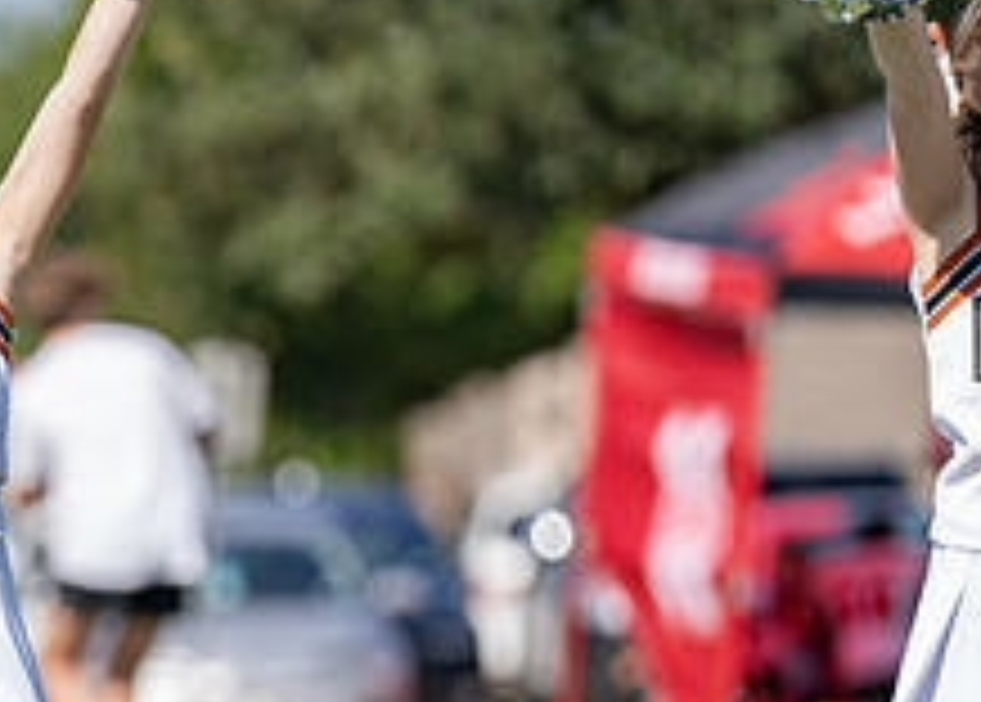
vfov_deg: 3.1
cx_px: -122
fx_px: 12852
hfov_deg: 4.4
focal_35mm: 461
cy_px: 540
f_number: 2.8
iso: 125
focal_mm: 163
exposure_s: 1/1600
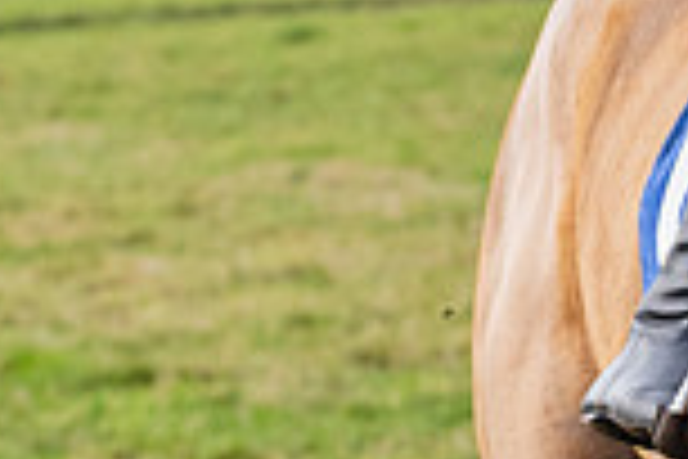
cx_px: 1310
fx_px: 10319
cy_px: -400
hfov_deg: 3.8
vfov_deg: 2.5
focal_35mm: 540
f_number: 5
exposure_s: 1/800
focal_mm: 70
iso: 800
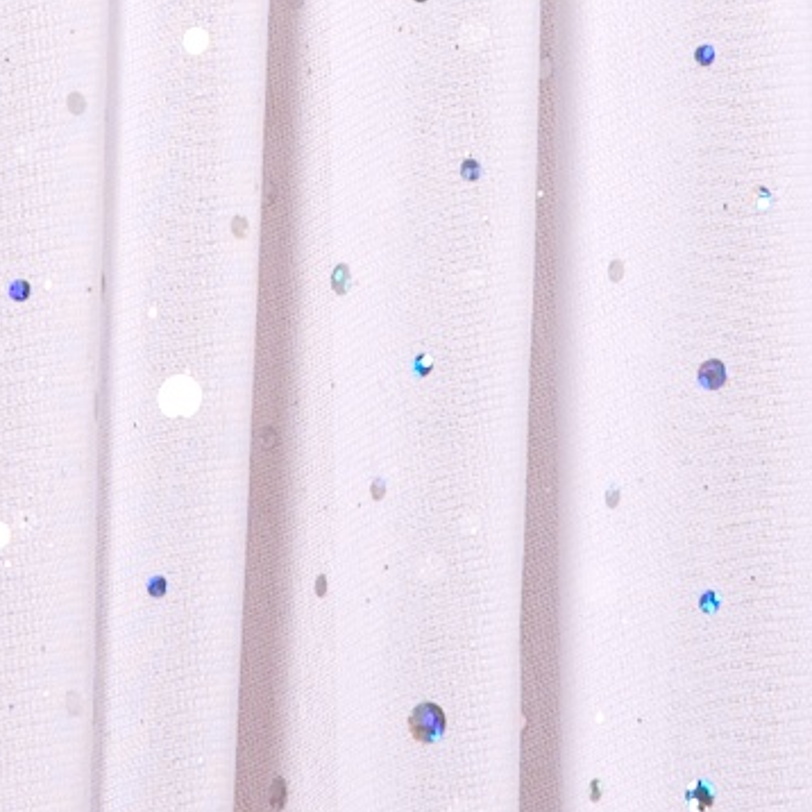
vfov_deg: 6.1
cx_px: 515
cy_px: 448
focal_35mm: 288
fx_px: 7636
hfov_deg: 6.1
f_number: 11
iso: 200
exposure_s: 1/800
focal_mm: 135
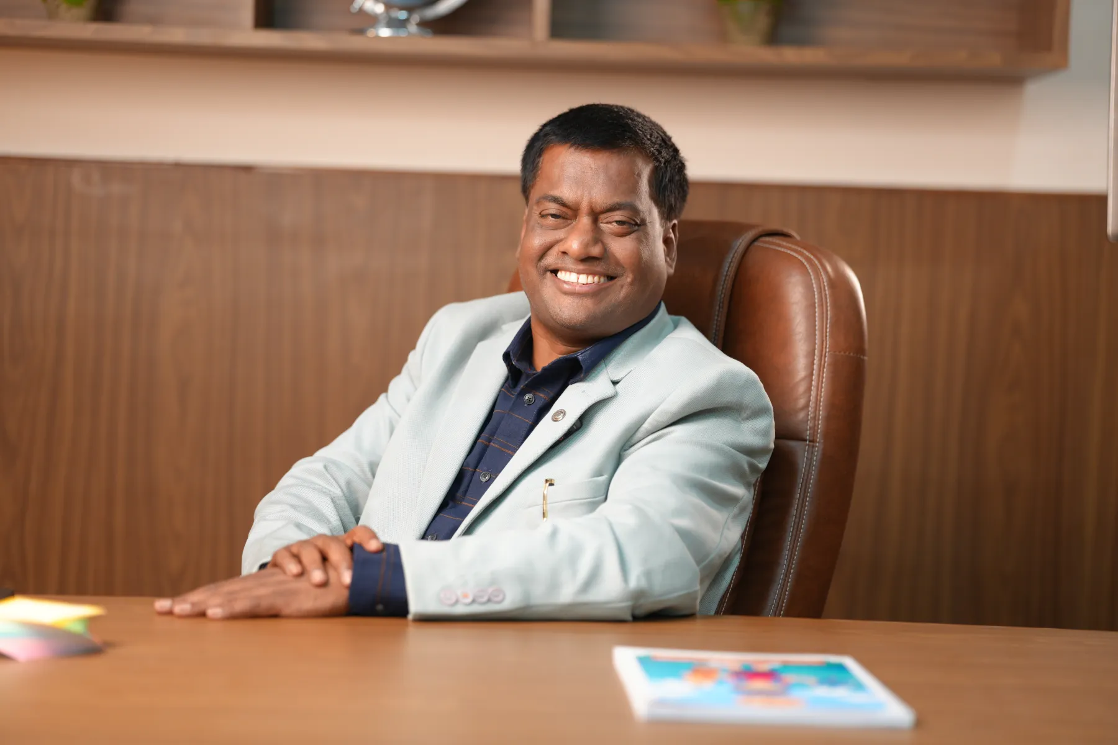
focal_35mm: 86
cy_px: 372
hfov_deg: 23.6
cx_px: 559
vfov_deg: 15.9
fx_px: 2671
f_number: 2
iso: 250
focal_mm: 86
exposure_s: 1/60
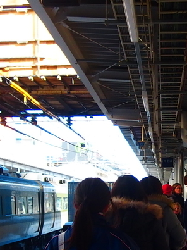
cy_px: 208
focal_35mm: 79
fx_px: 569
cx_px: 152
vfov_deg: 24.3
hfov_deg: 18.5
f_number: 2.5
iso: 100
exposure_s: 1/400
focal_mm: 4.7
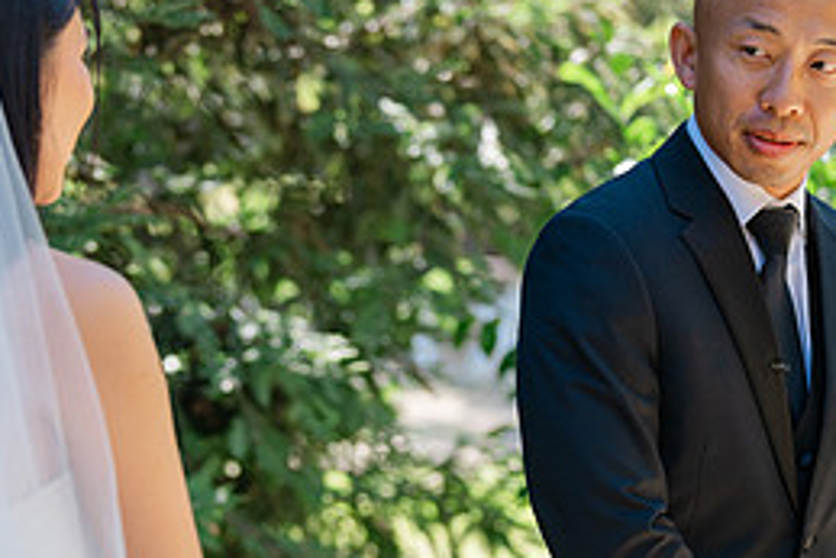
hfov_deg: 18.2
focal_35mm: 112
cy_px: 398
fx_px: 2602
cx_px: 236
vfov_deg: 12.2
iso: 100
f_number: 1.8
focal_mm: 50
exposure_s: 1/800
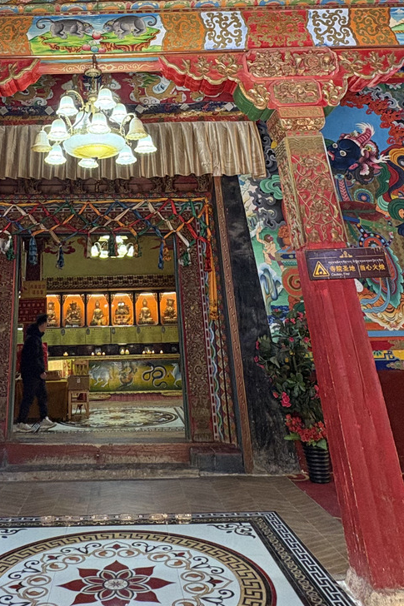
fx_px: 539
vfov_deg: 52.8
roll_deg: +1.6
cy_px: 81
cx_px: 109
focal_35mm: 32
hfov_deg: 40.1
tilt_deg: +25.0
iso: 200
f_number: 2.2
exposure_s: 1/50
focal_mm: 2.22
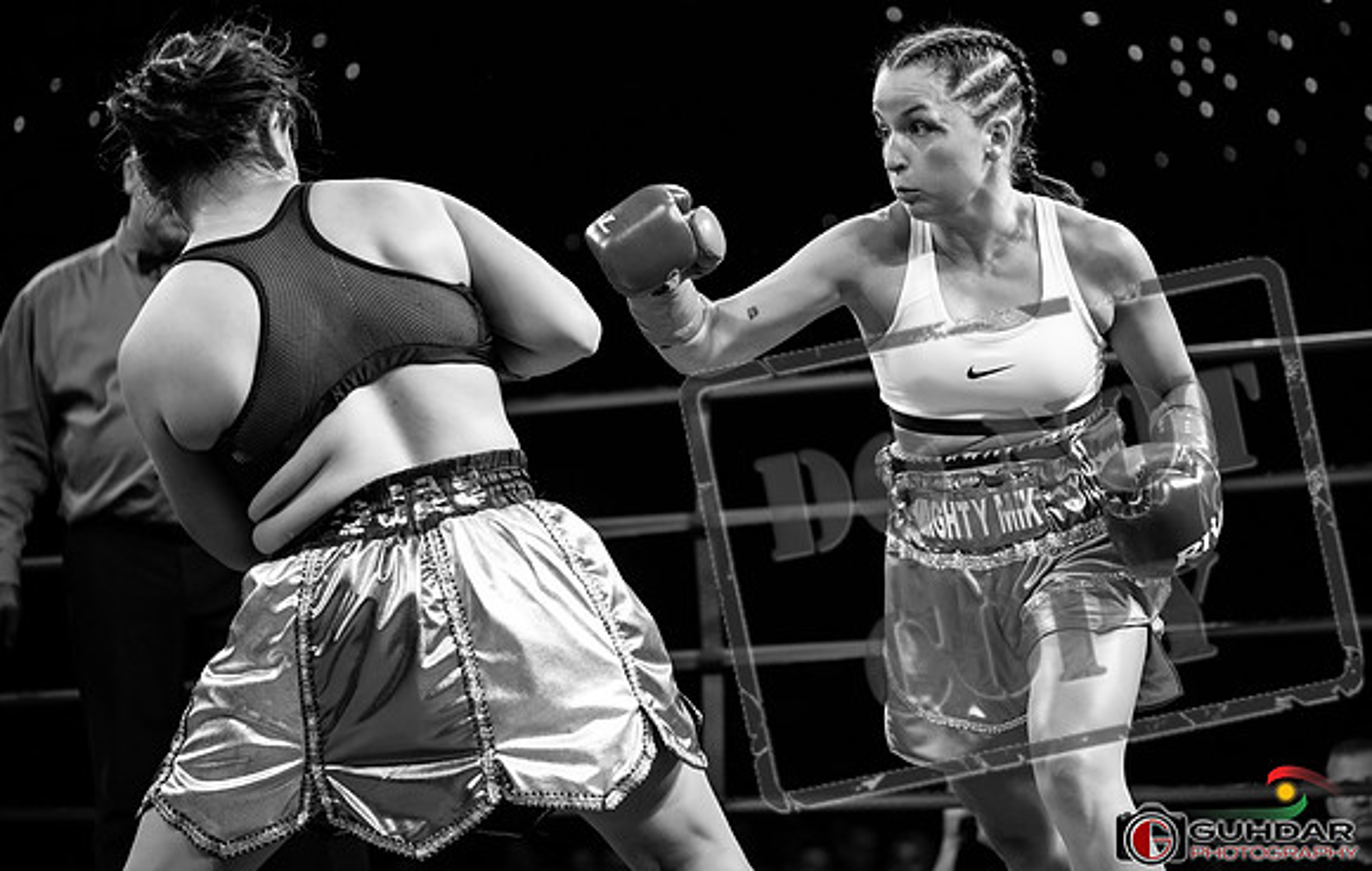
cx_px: 761
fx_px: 3016
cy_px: 363
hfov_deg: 25.6
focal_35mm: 80
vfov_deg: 16.4
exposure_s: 1/1250
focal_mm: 70
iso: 1600
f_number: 2.8
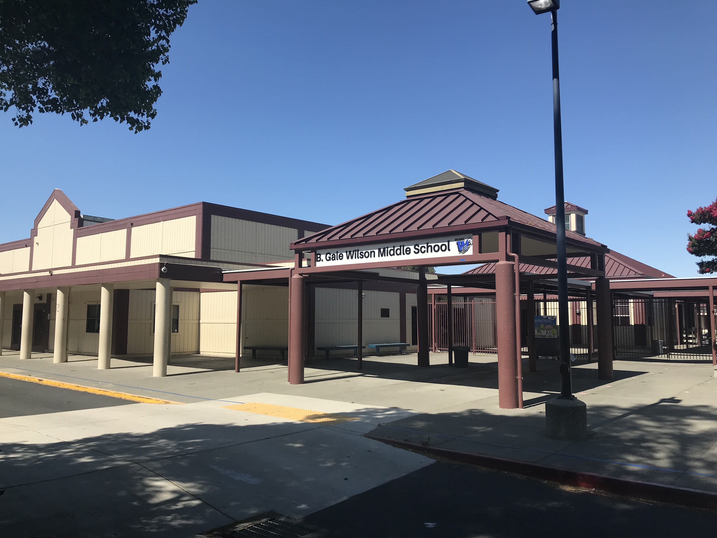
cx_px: 358
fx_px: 580
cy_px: 269
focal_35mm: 28
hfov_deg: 63.4
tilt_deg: +5.2
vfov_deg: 49.7
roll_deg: -0.7
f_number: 1.8
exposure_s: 1/2283
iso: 20
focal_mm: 3.99
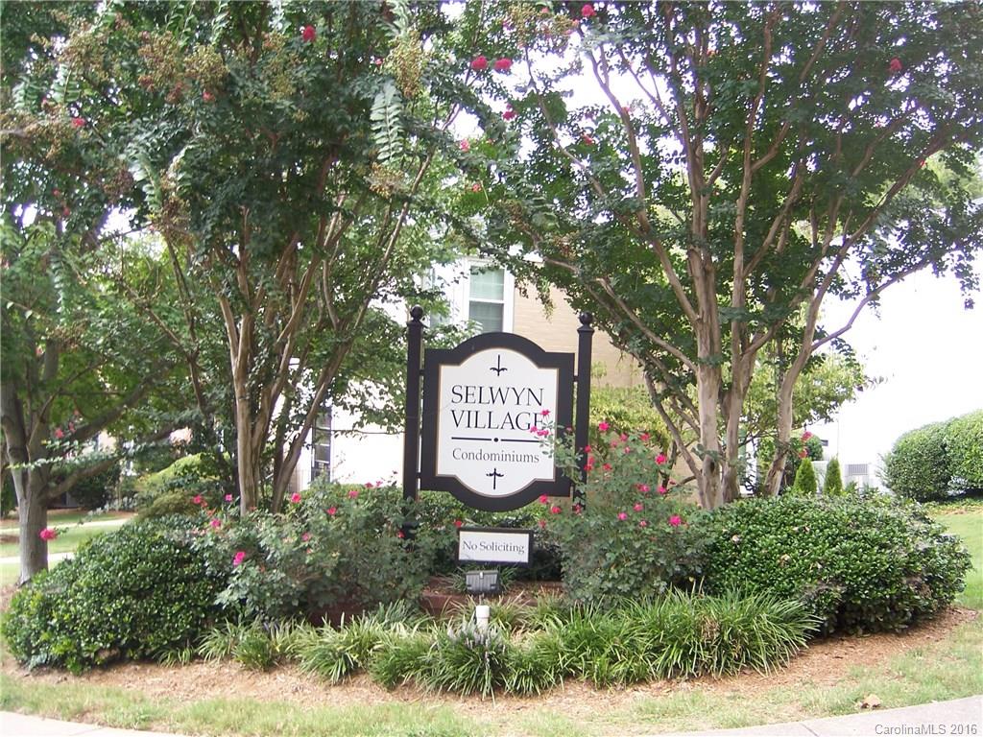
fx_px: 1022
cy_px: 368
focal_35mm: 36
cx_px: 492
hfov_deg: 51.4
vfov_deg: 39.7
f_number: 2.8
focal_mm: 6.2
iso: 80
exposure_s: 1/80
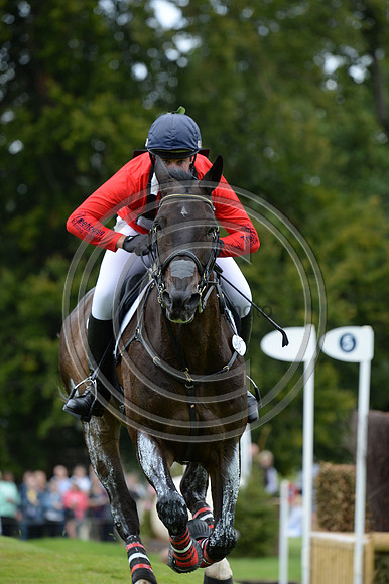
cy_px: 292
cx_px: 194
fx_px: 4868
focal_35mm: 300
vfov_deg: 6.9
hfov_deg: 4.6
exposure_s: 1/1000
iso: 1000
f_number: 6.3
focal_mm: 300
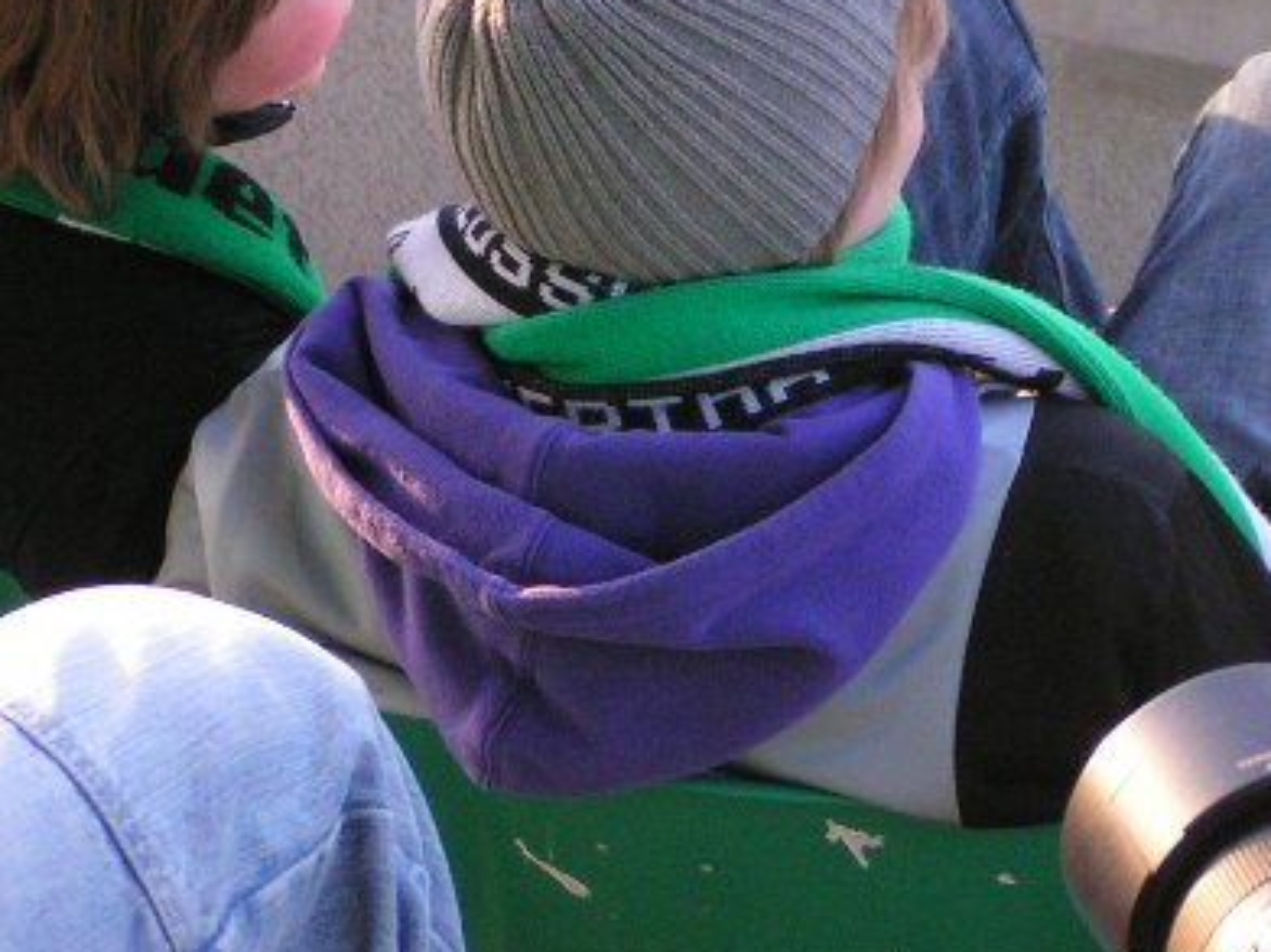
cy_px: 23
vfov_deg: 6.7
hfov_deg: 9.0
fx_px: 8112
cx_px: 624
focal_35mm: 221
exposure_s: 1/125
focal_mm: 16.6
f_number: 3.5
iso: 200
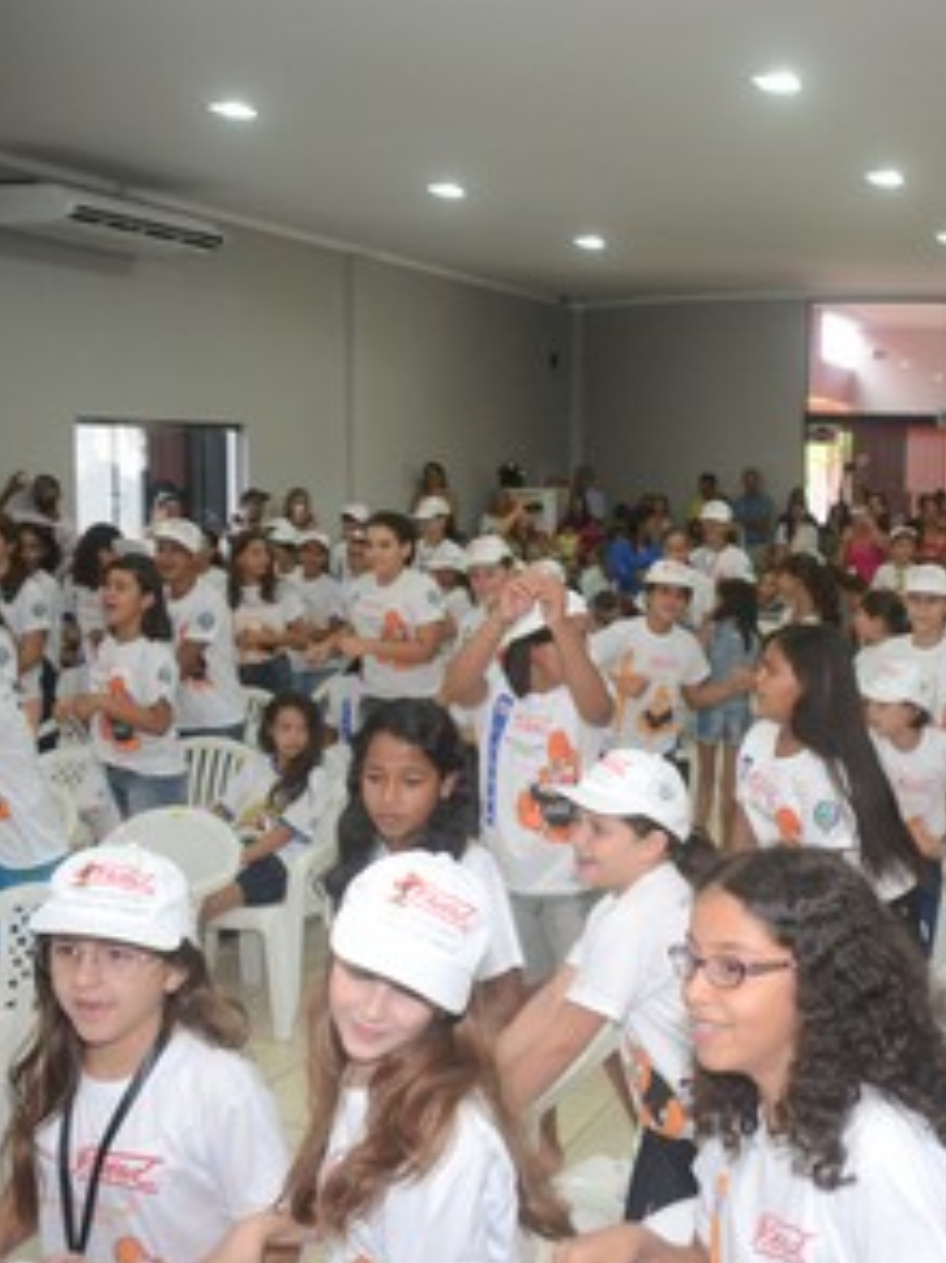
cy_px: 638
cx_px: 843
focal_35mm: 44
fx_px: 1604
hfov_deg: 31.4
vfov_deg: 43.0
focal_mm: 20
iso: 1600
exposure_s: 1/100
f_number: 3.5
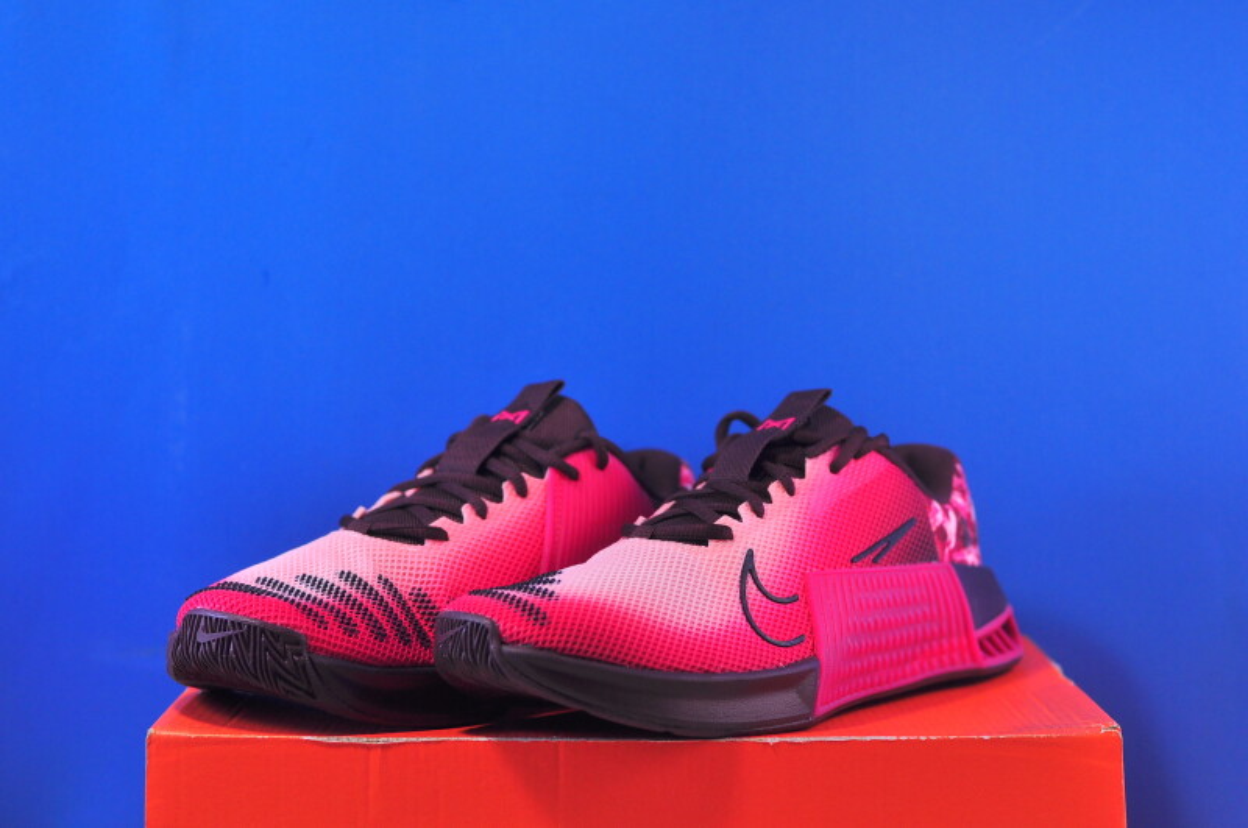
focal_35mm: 75
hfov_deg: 27.0
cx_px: 624
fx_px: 2596
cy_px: 414
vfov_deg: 18.1
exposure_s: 1/250
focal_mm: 50
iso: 250
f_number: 3.2
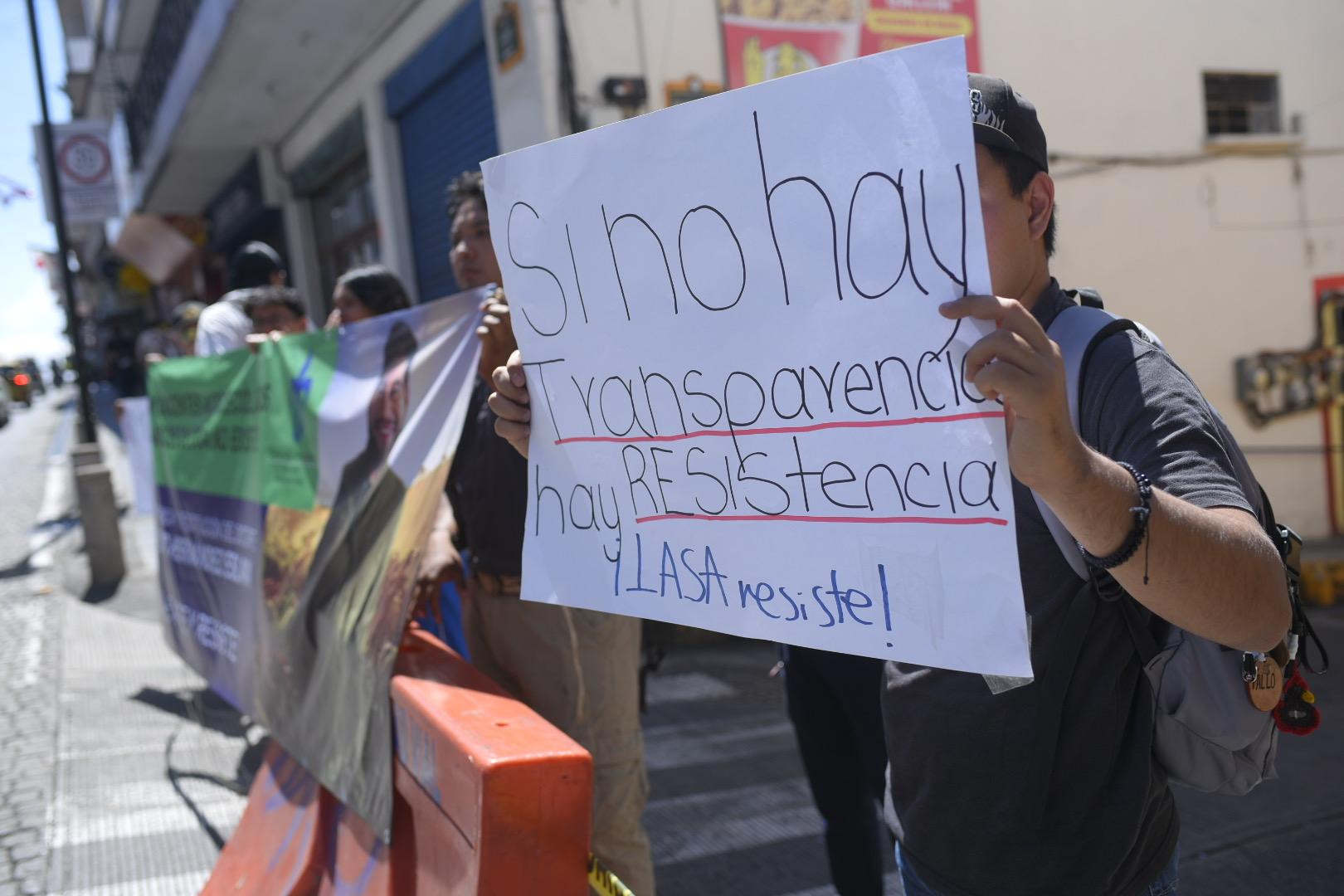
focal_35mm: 35
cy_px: 448
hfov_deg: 54.4
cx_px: 672
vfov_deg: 37.9
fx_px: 1307
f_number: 3.5
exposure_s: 1/640
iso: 79
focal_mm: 35
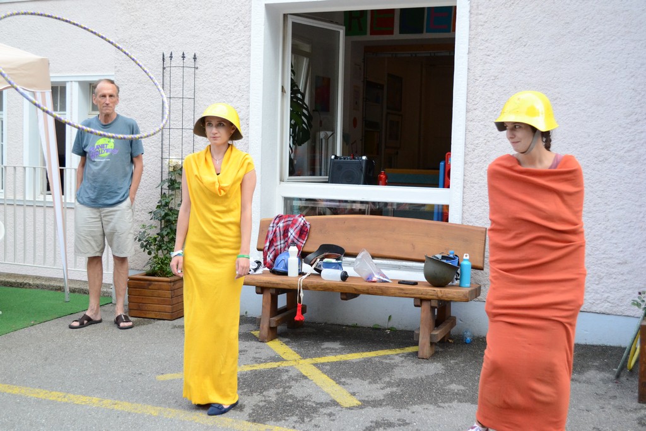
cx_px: 323
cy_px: 216
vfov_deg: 29.9
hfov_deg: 43.6
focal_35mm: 45
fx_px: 808
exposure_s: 1/640
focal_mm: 30
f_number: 5
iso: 1600
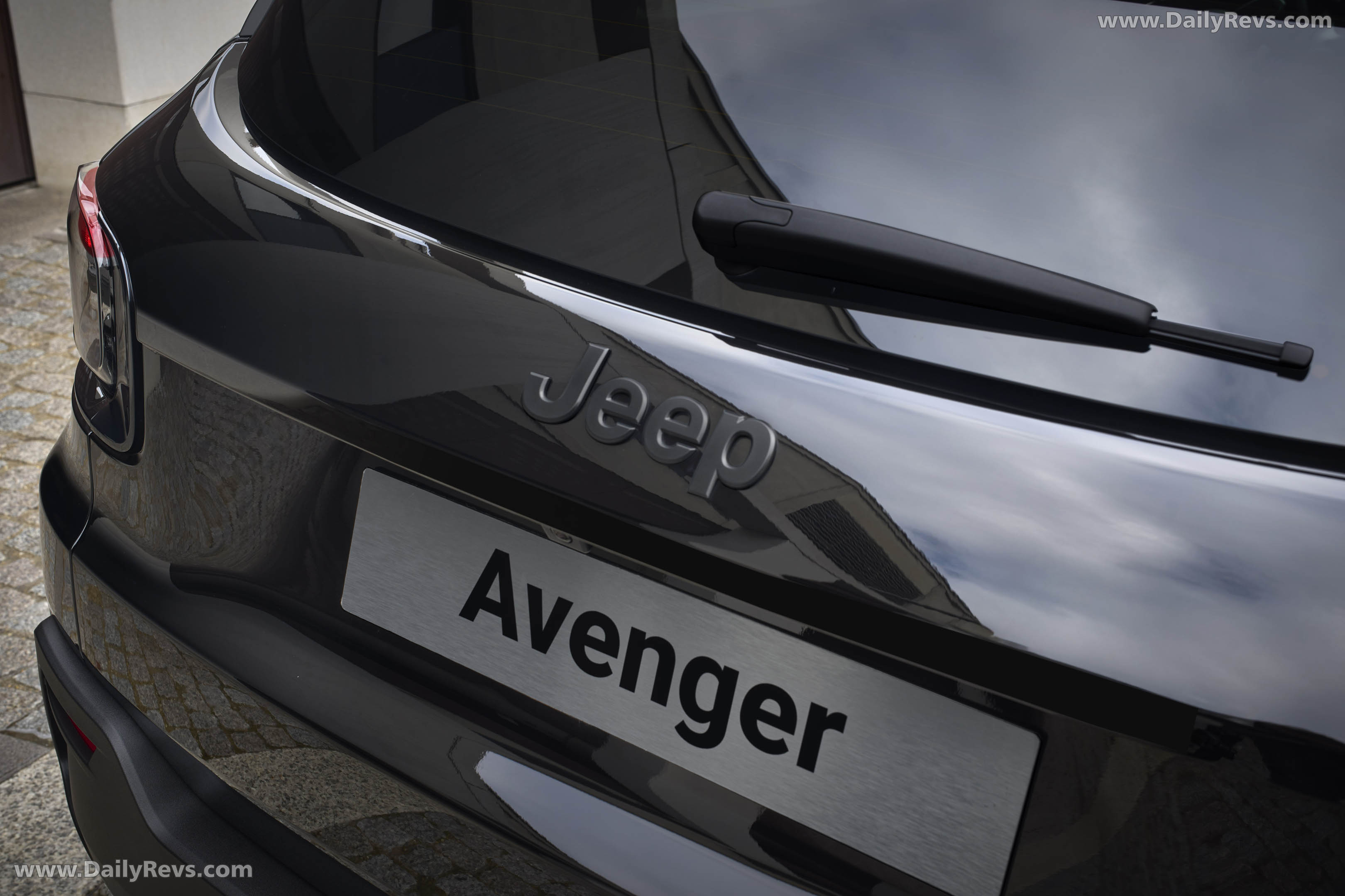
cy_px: 448
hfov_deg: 48.5
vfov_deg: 33.4
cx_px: 672
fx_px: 1494
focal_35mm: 40
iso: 125
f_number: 9
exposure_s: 1/10
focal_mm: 40
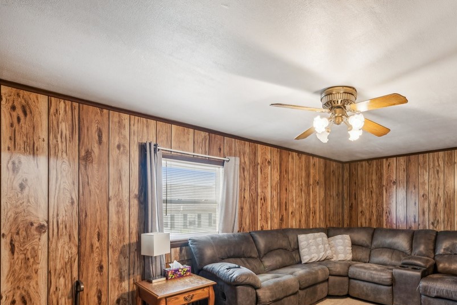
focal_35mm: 19
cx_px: 309
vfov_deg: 63.4
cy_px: 196
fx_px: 241
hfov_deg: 83.5
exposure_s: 1/2
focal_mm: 14
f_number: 11
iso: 80
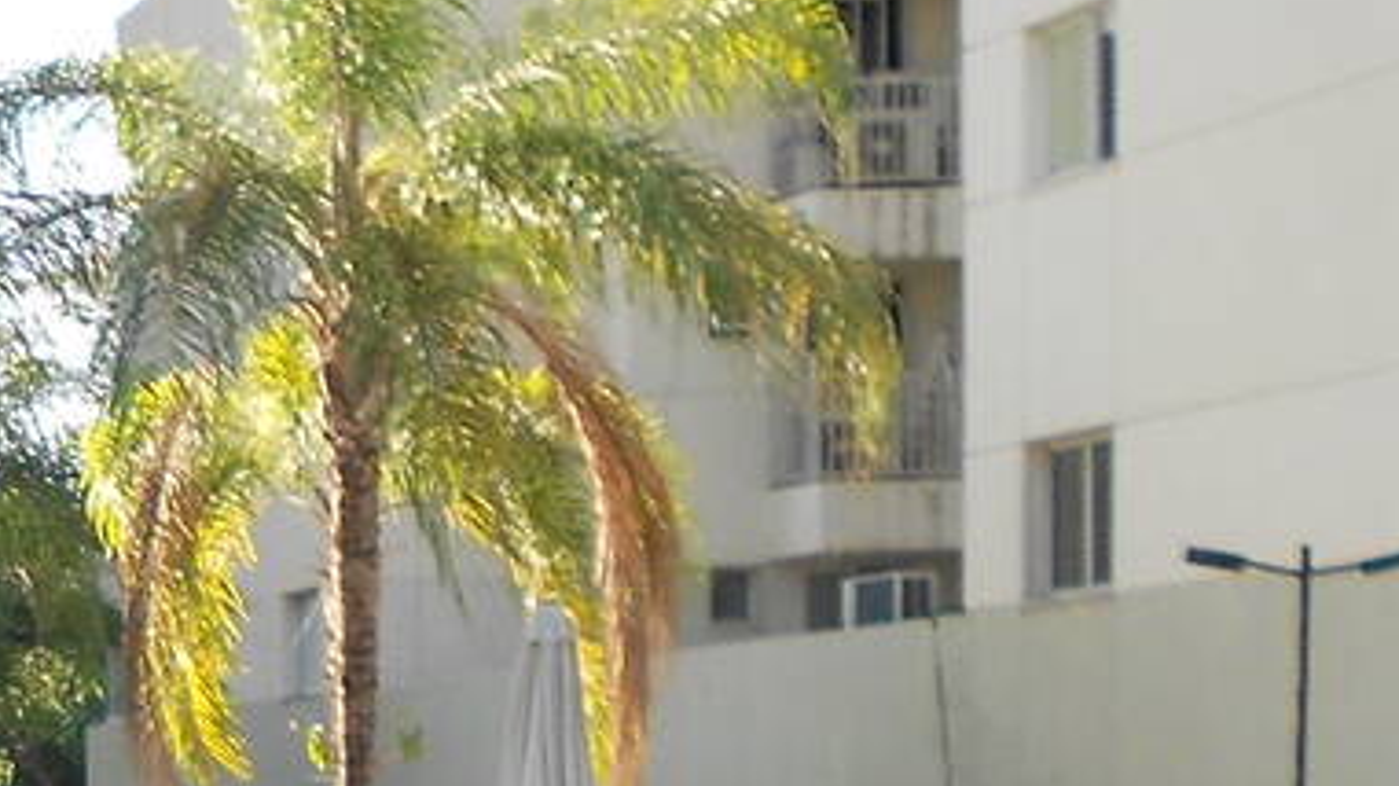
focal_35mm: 107
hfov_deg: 17.5
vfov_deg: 11.1
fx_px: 3968
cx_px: -830
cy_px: 926
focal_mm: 4.6
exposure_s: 1/200
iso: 80
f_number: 3.2
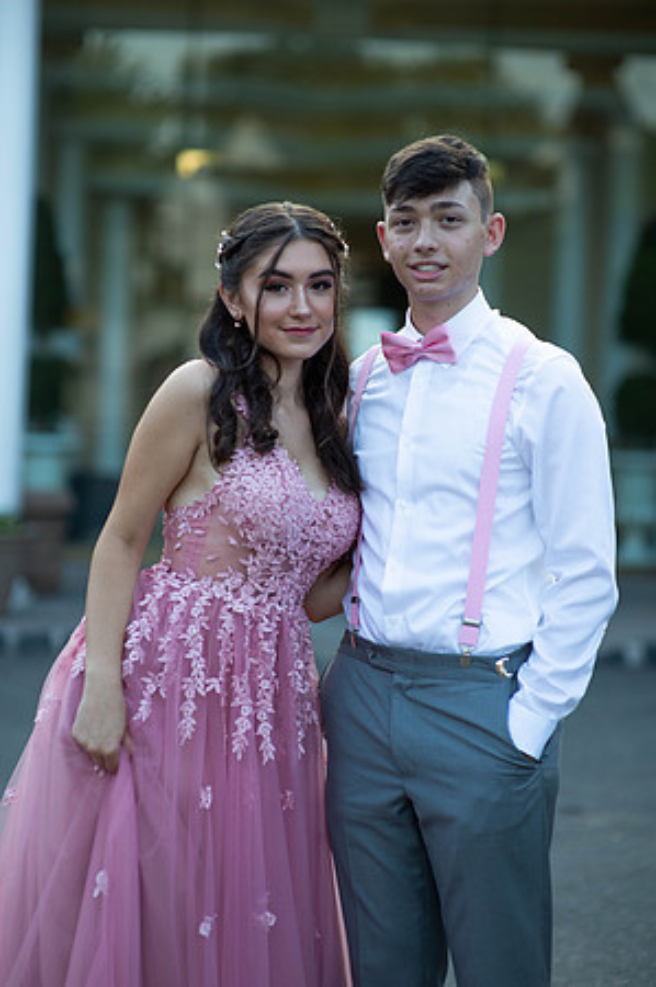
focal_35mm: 85
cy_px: 494
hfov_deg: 16.0
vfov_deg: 23.9
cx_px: 328
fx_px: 2329
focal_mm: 85
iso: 250
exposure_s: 1/1000
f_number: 2
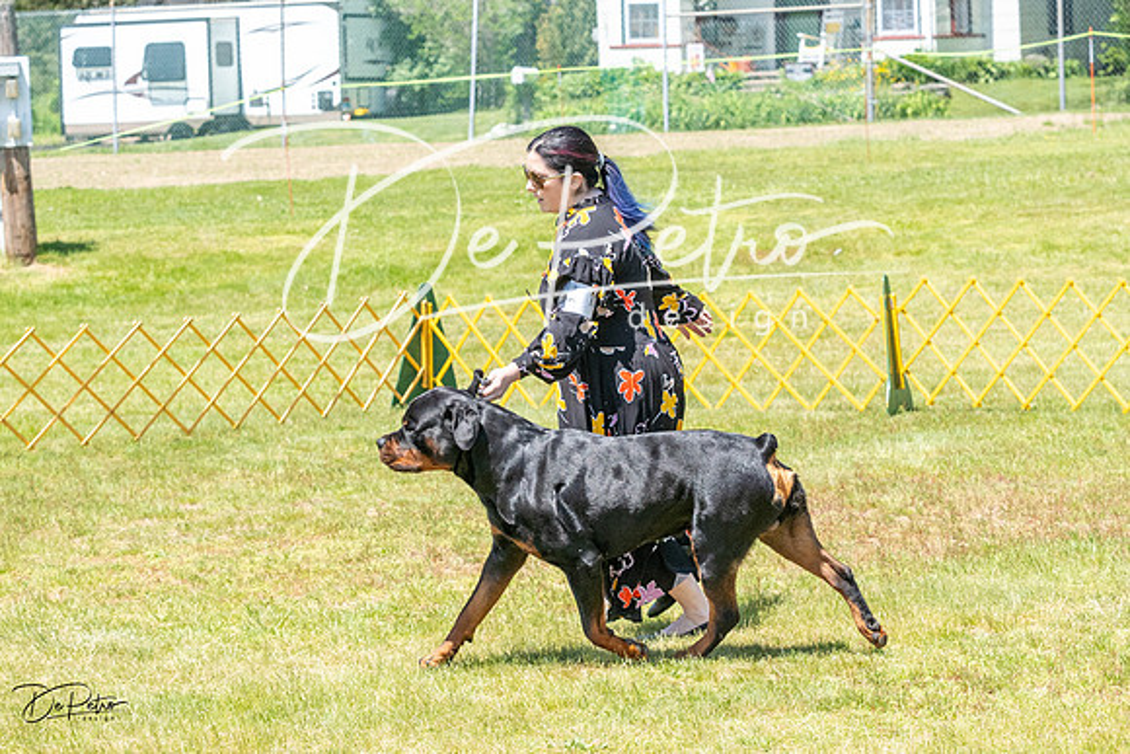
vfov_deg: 10.6
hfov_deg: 15.9
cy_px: 377
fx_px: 4050
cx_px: 565
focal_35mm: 129
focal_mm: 86
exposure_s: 1/2500
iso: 1600
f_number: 6.3
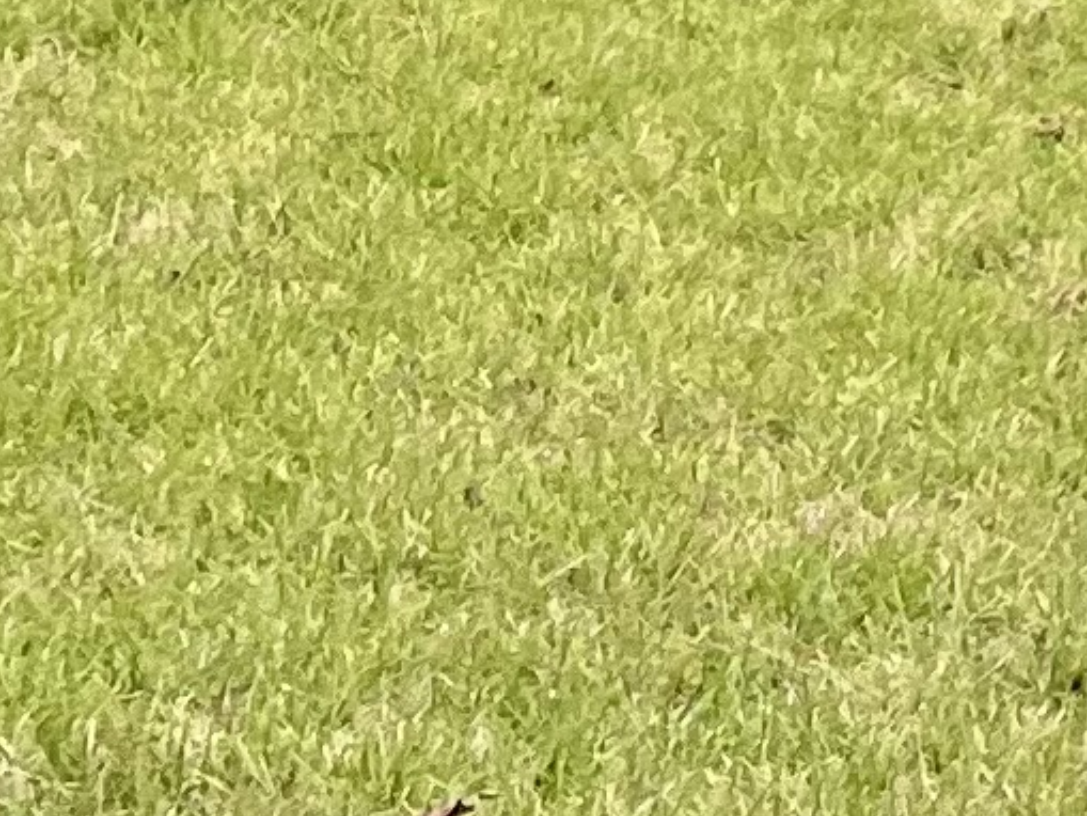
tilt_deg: +3.7
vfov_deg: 6.6
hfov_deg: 7.8
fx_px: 6470
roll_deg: +0.4
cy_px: -1602
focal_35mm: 206
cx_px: 3630
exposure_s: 1/878
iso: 50
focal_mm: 5.1
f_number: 1.6
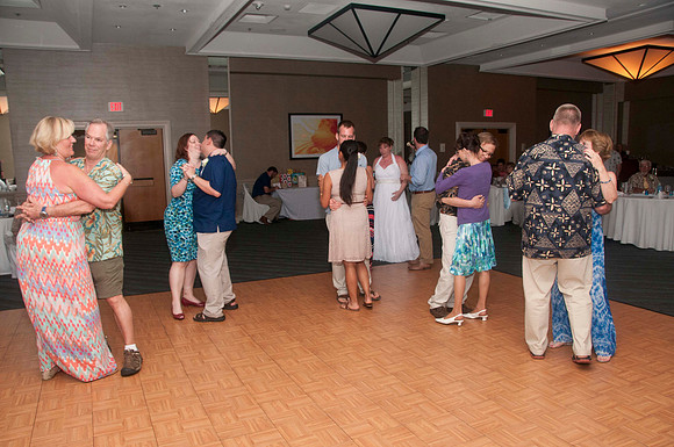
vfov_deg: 47.8
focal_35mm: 27
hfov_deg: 67.5
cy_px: 224
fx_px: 505
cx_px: 337
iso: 800
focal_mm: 18
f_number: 5.6
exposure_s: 1/60
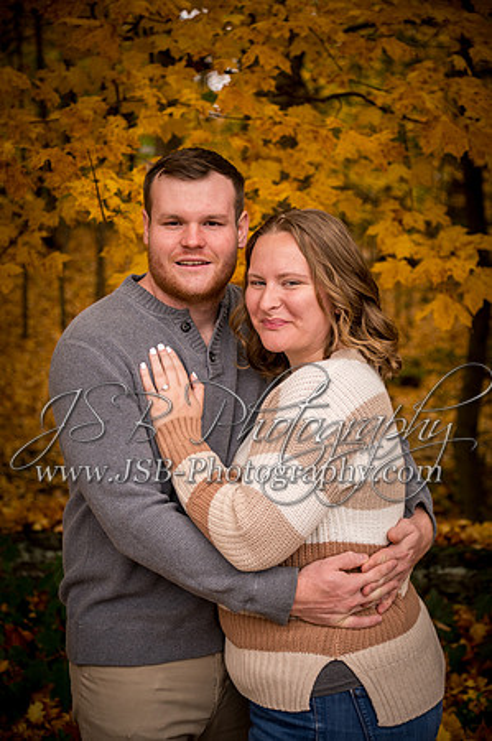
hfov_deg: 23.3
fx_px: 1192
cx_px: 246
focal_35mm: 58
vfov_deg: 34.5
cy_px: 370
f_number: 4
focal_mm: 58
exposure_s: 1/400
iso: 200
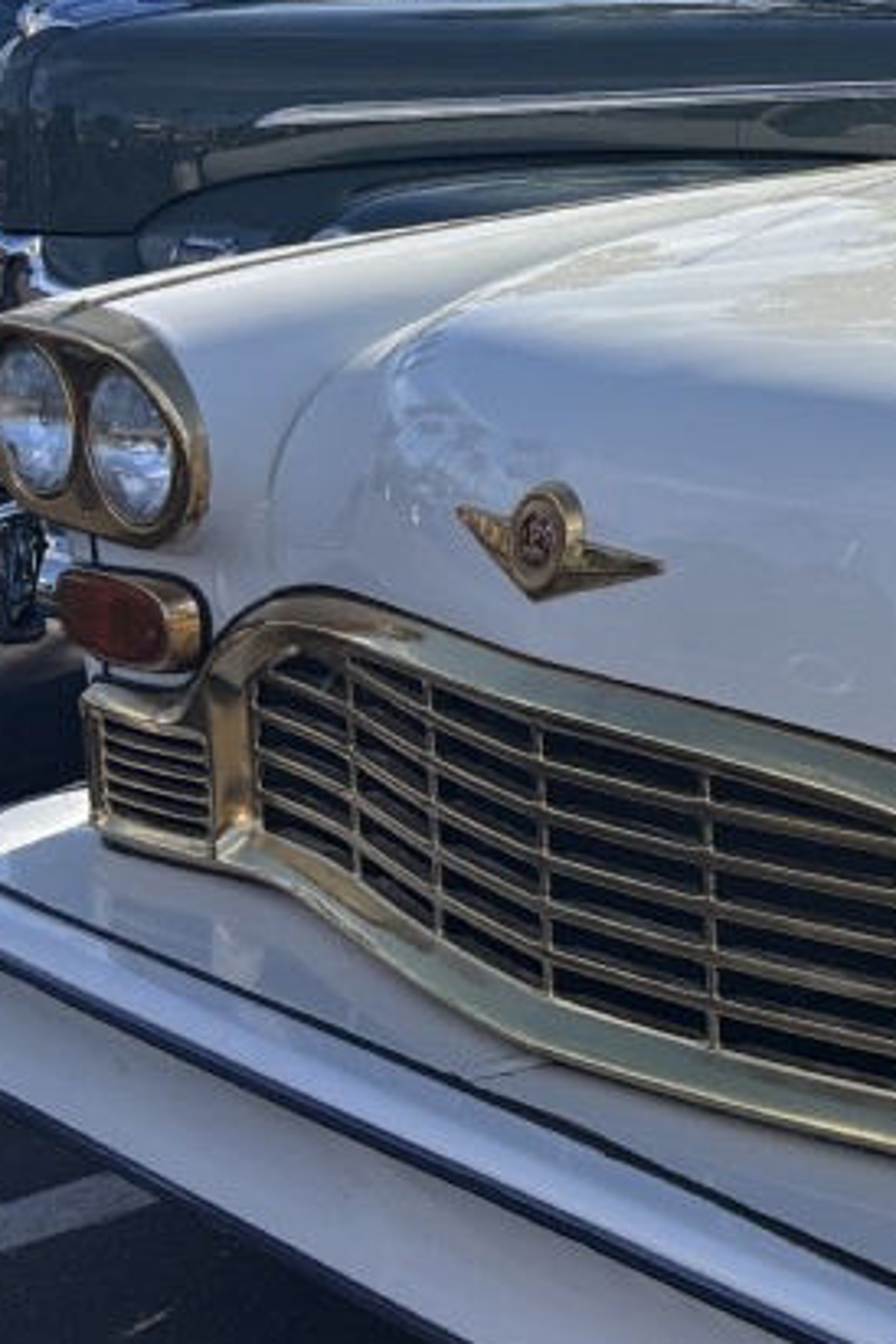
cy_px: 428
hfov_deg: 14.7
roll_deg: -0.5
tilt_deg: -9.1
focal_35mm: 79
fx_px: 2949
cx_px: 1704
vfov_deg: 25.5
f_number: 1.6
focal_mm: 5.96
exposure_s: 1/4255
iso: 50
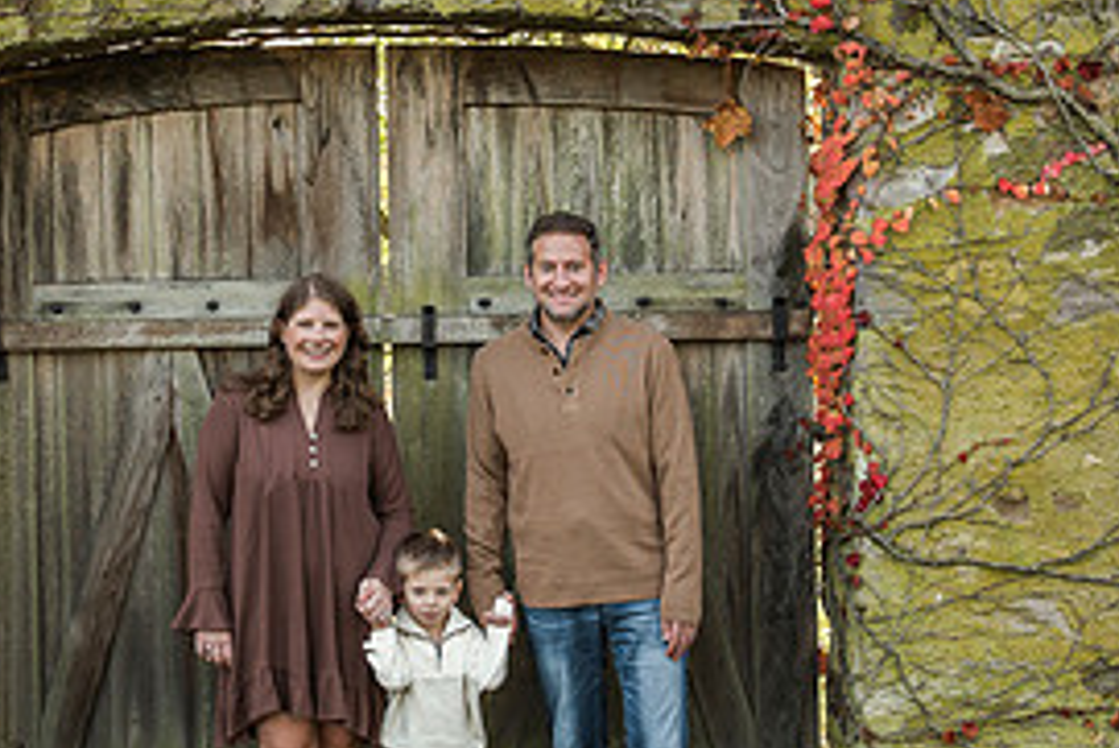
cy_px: 225
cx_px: 304
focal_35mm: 78
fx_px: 2426
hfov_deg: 25.7
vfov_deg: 17.5
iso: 500
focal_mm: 34
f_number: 4.5
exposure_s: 1/250
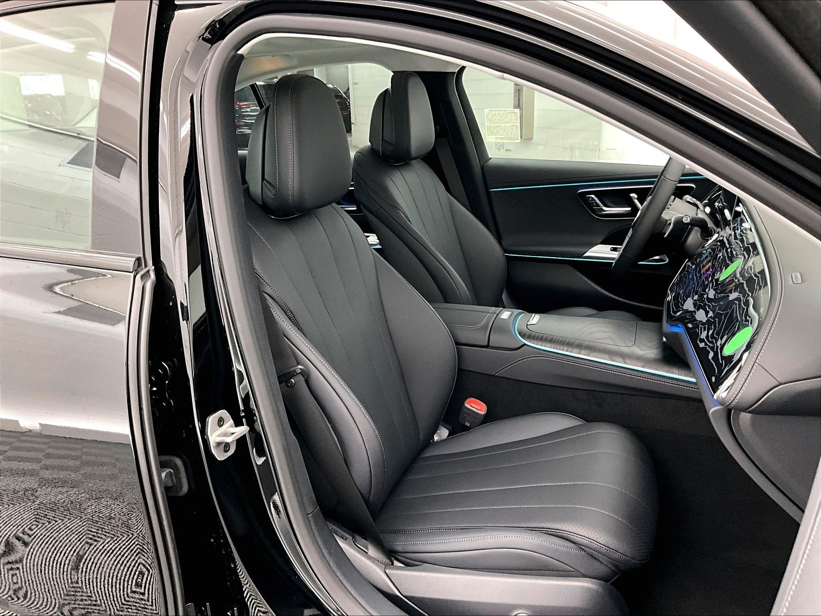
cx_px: 410
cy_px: 308
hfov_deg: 61.7
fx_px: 688
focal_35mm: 29
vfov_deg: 48.2
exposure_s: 1/30
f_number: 1.8
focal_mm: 3
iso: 250
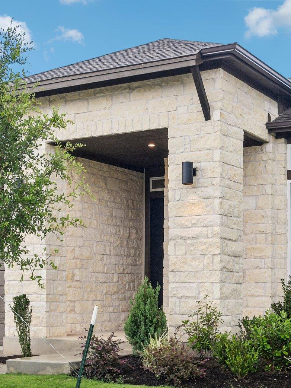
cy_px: 228
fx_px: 762
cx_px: 151
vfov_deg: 28.5
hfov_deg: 21.6
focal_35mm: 68
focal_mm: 24
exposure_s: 1/200
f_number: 8
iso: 400
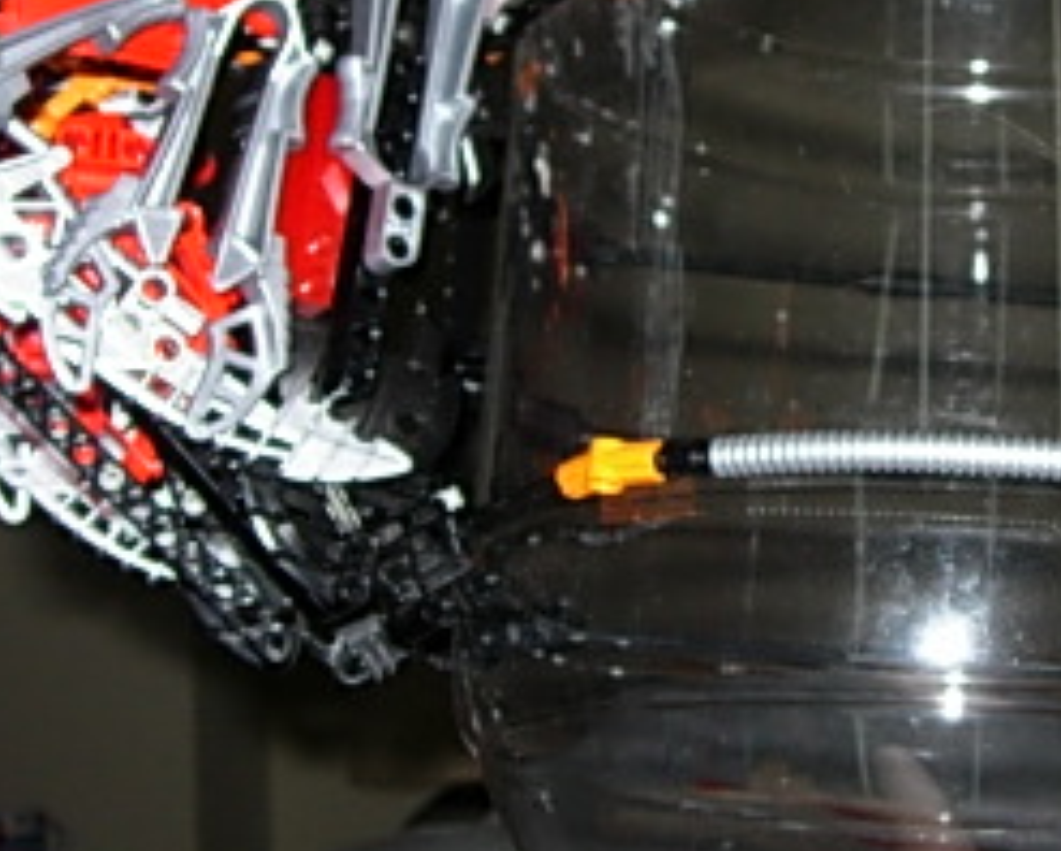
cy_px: 297
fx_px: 3017
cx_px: 936
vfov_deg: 16.0
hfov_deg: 19.6
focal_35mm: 96
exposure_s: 1/64
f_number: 2.8
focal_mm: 7.8
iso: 79
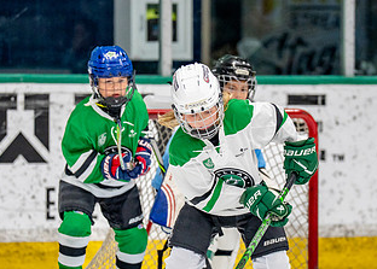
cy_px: 164
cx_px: 234
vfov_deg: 3.0
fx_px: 5151
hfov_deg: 4.2
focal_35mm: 481
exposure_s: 1/1250
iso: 800
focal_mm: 197
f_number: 2.8
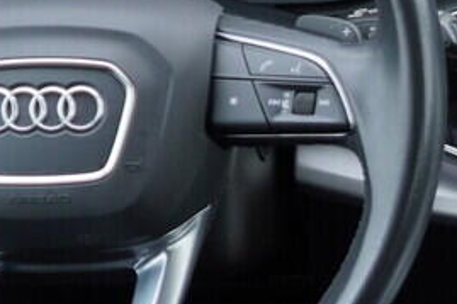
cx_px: 683
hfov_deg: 10.3
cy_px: 329
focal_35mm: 193
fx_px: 2448
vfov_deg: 7.1
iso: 160
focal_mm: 24
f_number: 2.8
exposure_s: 1/40
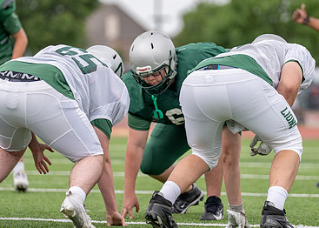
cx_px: 154
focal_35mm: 287
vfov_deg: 5.0
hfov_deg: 7.0
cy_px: 81
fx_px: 2600
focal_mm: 171
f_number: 2.8
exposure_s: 1/2500
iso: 250
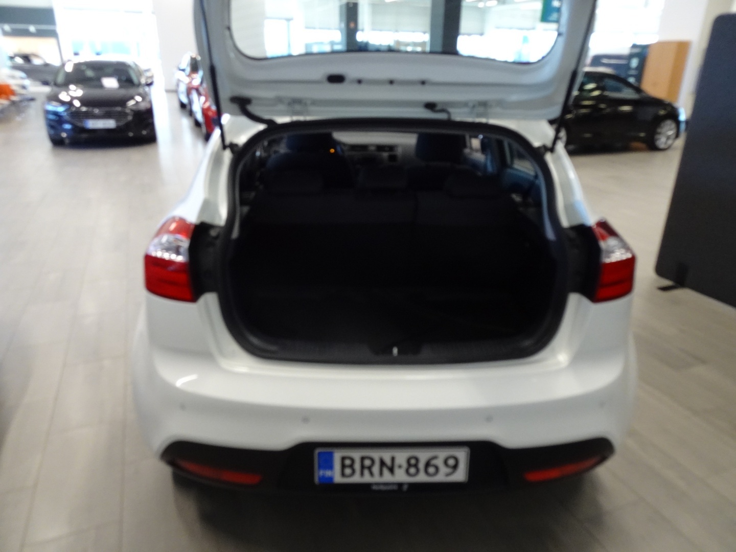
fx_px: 510
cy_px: 276
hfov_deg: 71.6
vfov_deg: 56.8
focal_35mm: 24
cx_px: 368
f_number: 3.5
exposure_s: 1/30
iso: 400
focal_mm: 4.25
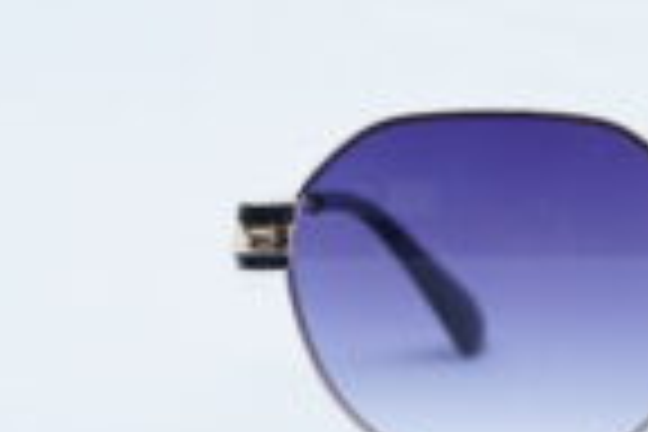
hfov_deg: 9.7
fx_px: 3762
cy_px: 234
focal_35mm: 209
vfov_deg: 6.6
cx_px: 774
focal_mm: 50
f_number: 9
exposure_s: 1/160
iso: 200
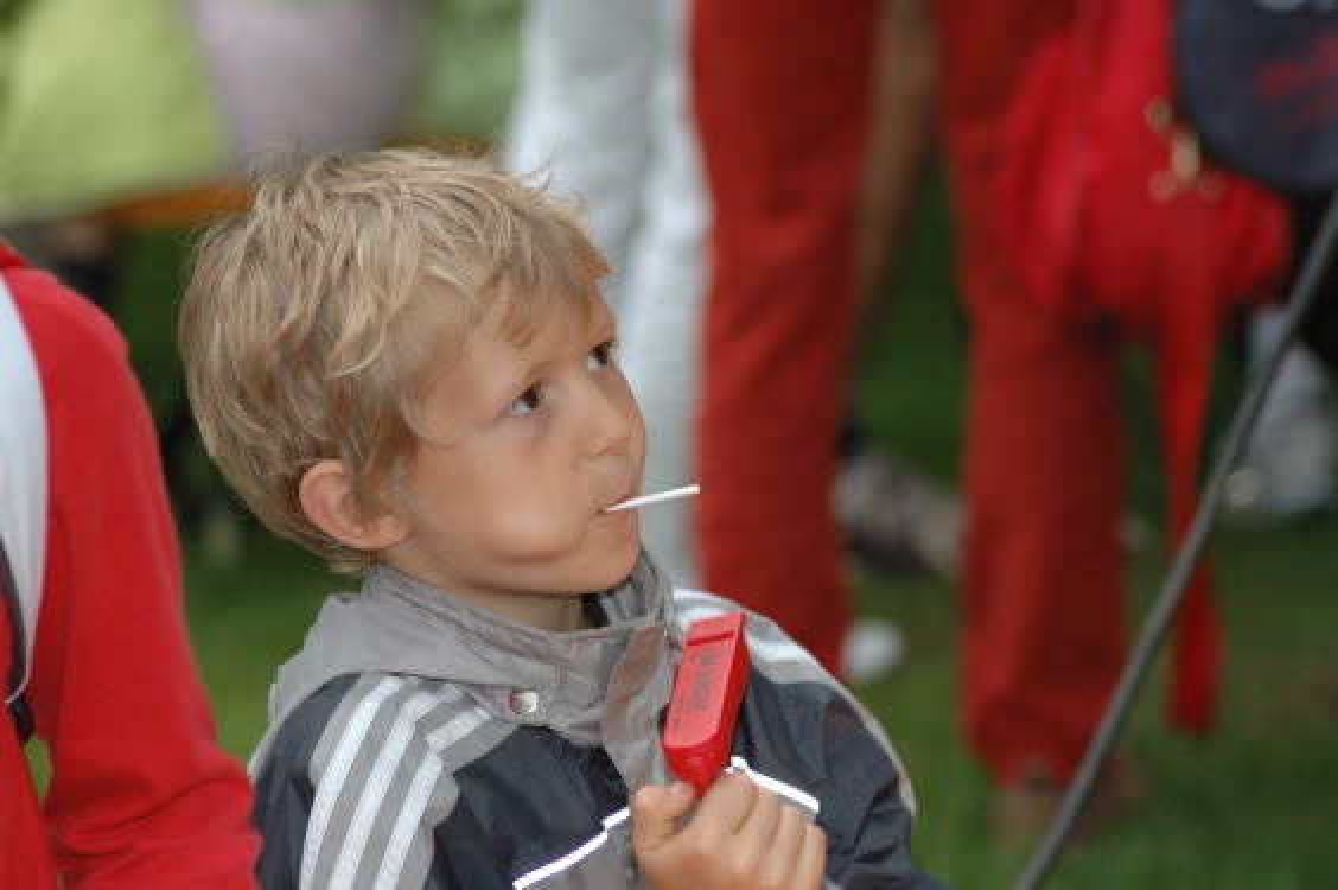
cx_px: 669
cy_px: 445
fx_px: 7241
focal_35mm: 195
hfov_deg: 10.6
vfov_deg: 7.0
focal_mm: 130
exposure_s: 1/60
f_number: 4.8
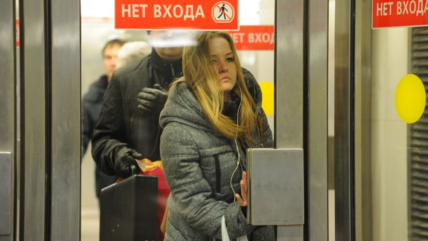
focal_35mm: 163
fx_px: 1850
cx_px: 214
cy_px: 121
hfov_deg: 13.2
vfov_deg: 7.4
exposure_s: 1/80
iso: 3200
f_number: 5.6
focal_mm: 155
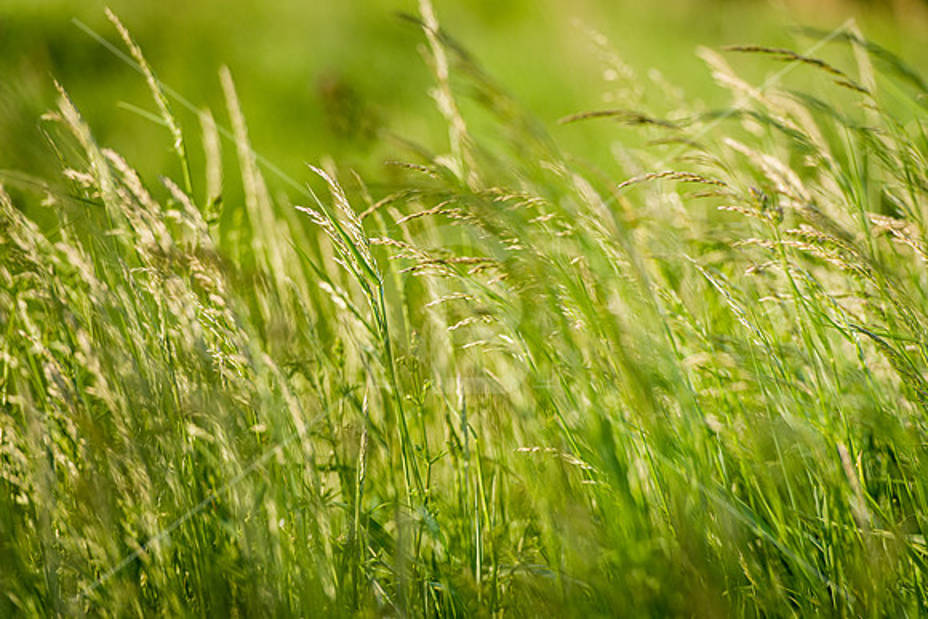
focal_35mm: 200
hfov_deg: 10.3
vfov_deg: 6.9
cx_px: 464
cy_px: 310
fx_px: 5157
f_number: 6.3
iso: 800
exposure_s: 1/800
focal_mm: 200
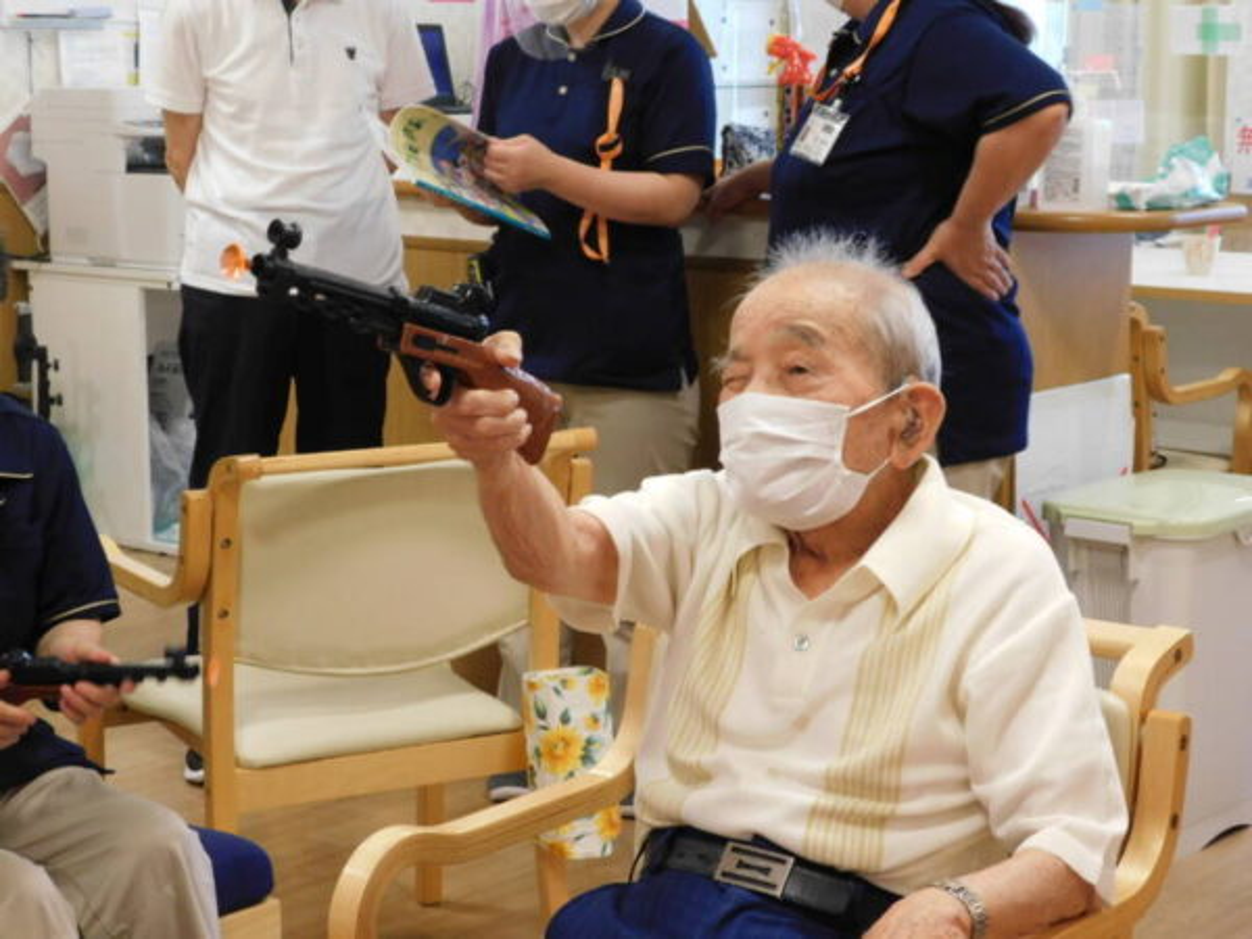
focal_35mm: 71
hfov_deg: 27.4
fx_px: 2568
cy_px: 470
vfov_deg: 20.7
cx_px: 626
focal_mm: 12.6
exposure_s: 1/30
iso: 320
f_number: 4.3
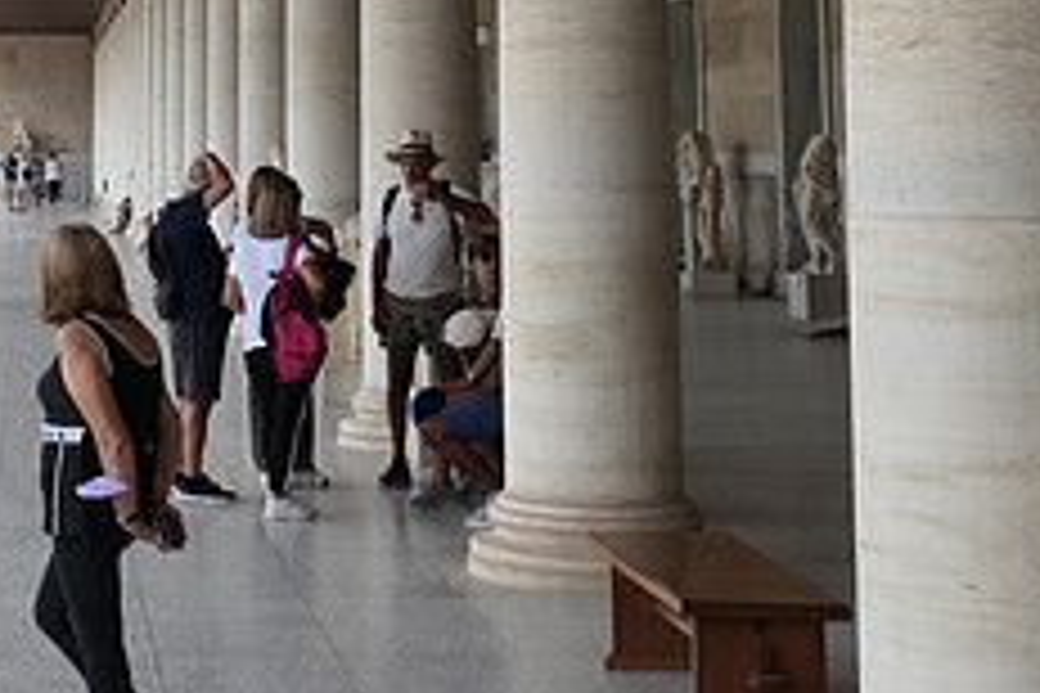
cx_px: -194
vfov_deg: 14.3
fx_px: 2686
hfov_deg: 20.5
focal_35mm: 93
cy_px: -115
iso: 200
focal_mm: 13.4
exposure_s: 1/250
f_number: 3.8
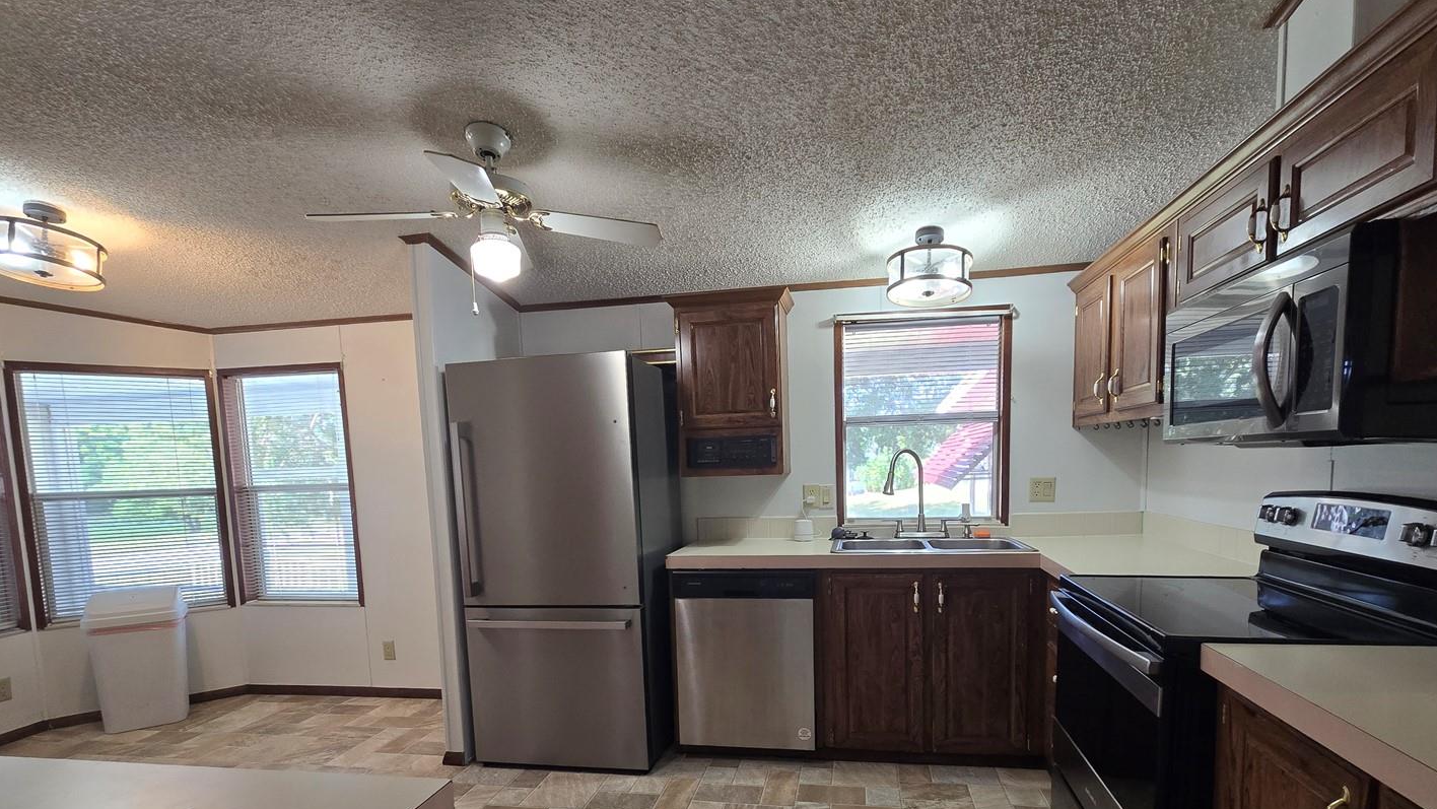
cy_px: 522
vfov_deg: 65.8
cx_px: 746
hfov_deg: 99.3
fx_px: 610
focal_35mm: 16
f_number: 2.2
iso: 160
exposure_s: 1/60
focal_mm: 2.2
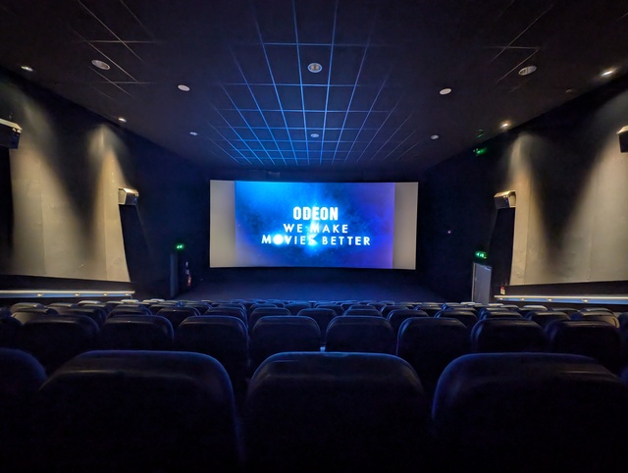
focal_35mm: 12
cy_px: 236
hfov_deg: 110.5
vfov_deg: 94.6
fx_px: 218
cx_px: 314
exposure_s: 1/11.7
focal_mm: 2.23
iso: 547
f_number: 1.95
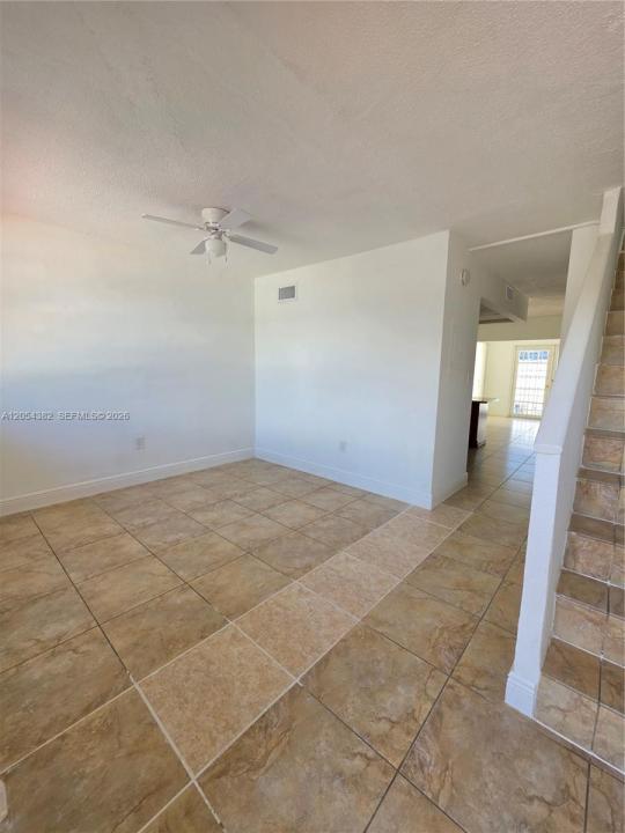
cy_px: 416
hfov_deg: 89.9
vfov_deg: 106.2
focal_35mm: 13
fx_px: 313
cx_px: 312
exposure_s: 1/120
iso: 50
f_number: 1.9
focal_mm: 2.2
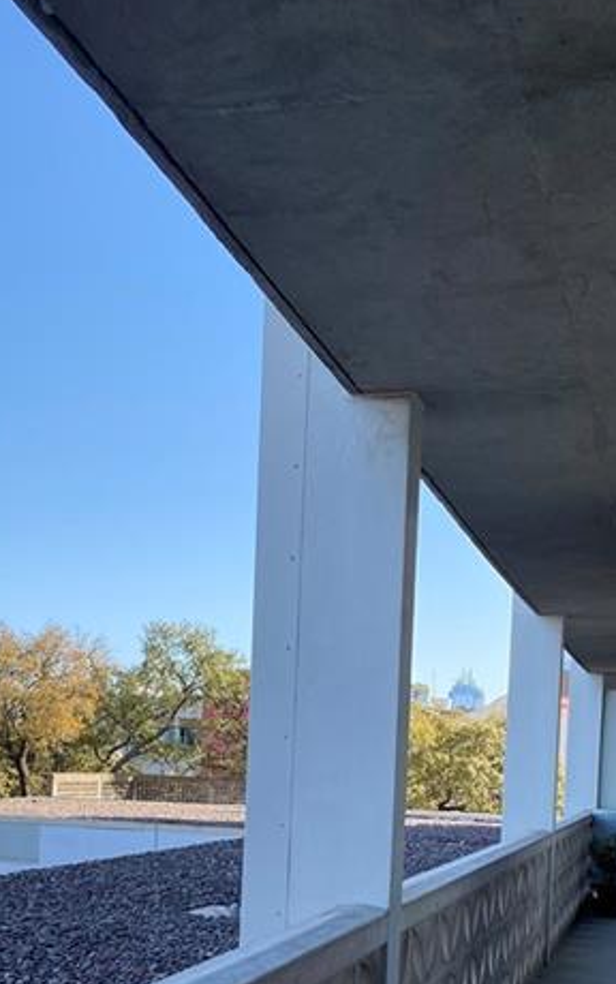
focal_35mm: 46
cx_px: 319
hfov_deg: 28.0
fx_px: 1234
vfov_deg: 41.6
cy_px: 787
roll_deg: -2.8
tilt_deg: -2.3
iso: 32
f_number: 1.8
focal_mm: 4.25
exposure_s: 1/1053
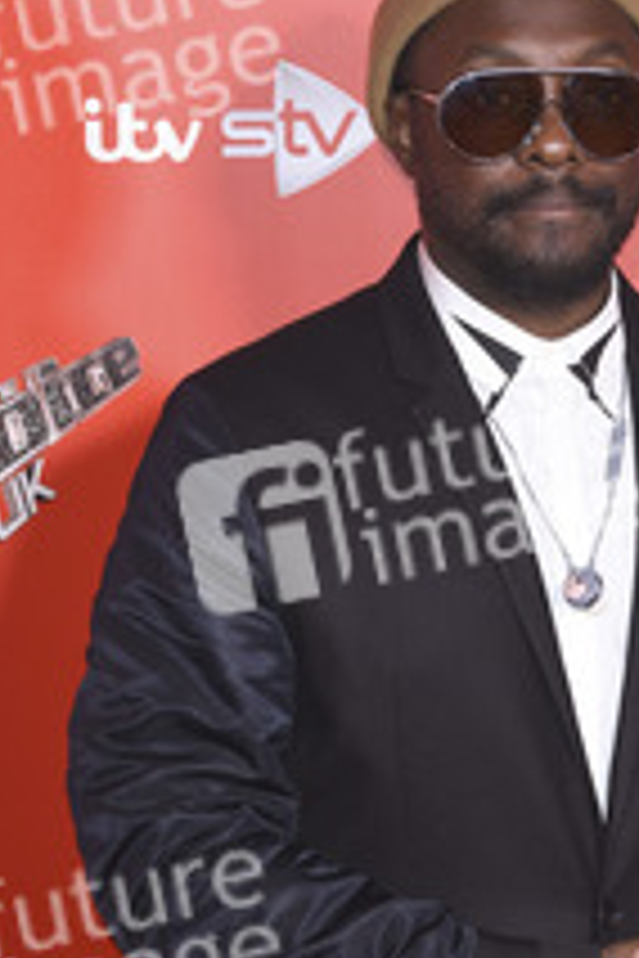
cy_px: 733
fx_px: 5005
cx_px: 542
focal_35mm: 188
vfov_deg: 10.9
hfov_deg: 7.3
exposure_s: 1/250
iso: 1000
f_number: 5.6
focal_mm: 100
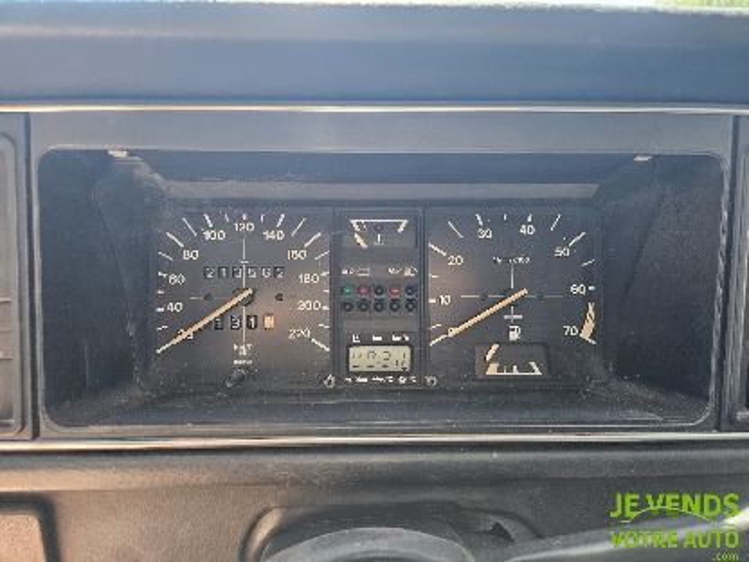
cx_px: 374
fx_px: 498
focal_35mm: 23
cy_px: 281
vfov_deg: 58.9
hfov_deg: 73.9
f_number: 1.8
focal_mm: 5.4
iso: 320
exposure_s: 1/359
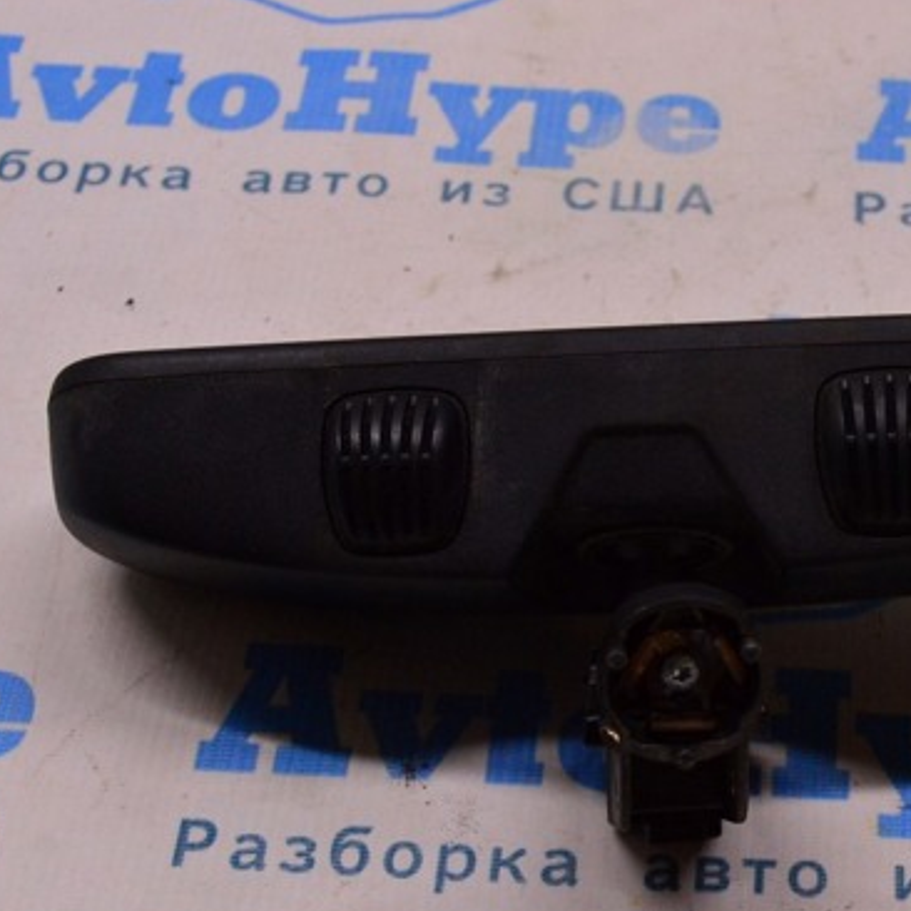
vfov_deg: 19.5
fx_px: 2650
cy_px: 521
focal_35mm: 89
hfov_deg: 19.3
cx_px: 762
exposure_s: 1/125
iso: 1600
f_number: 8
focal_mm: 40
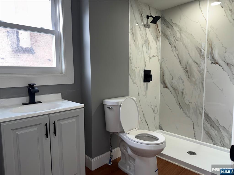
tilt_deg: -5.4
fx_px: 162
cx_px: 117
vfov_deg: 56.8
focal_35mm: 24
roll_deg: +0.5
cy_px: 88
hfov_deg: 71.6
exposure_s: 1/50
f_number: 1.78
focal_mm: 6.76
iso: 100
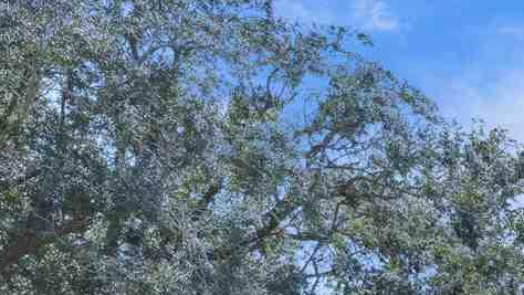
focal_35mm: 88
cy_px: 665
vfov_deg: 11.7
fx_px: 1227
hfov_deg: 16.8
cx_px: 1098
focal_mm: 19.5
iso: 400
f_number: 11
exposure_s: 1/320
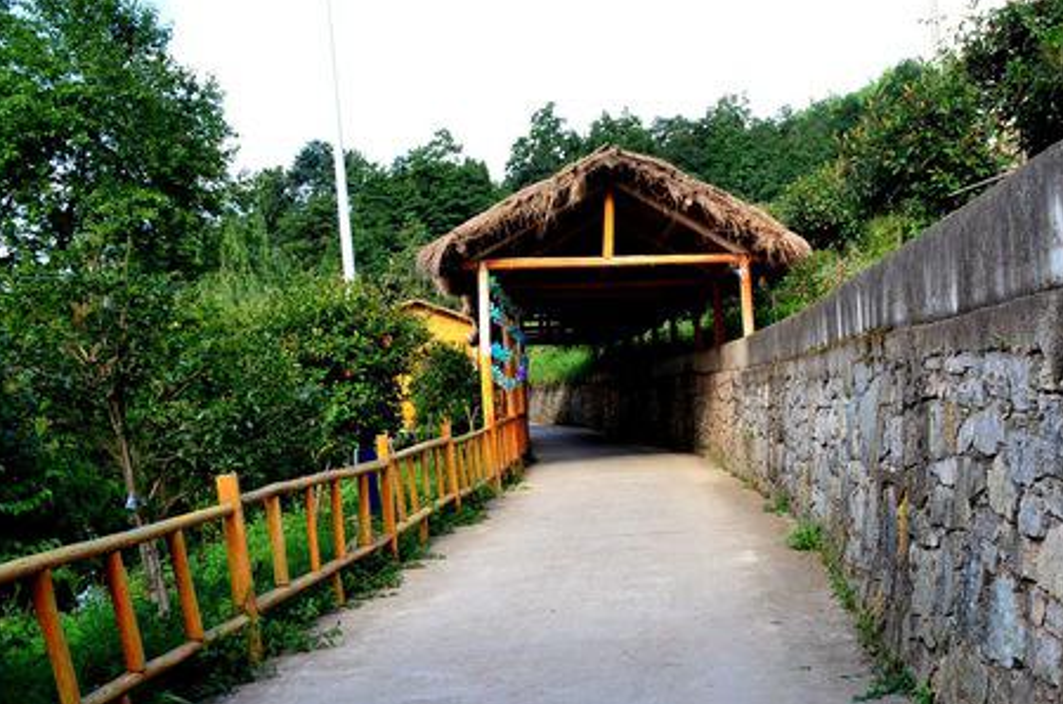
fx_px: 1296
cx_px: 685
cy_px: 455
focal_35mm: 44
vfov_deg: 30.2
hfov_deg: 44.1
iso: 1000
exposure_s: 1/400
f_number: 11
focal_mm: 22
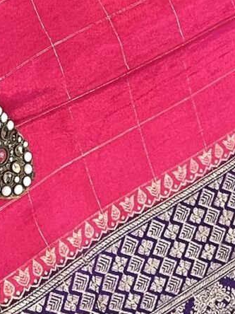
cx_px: -74
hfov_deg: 9.7
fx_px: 1358
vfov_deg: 12.9
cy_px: -58
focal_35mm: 150
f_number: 1.5
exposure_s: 1/50
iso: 125
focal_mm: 5.7
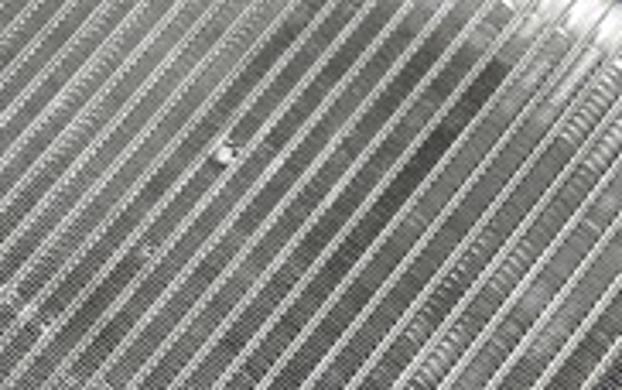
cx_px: 263
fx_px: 1577
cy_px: 253
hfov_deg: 22.3
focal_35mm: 93
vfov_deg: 14.1
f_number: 2
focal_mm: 4.6
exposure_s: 1/33
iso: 400
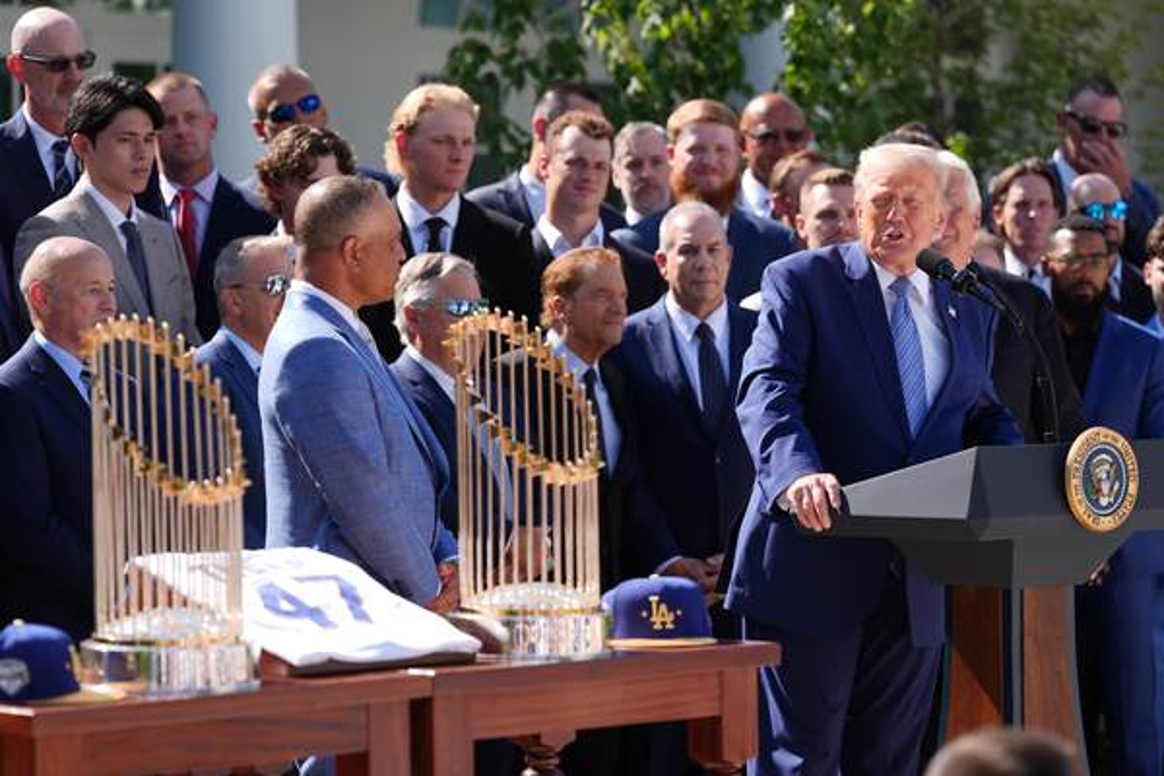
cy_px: 388
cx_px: 582
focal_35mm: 143
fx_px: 4623
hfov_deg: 14.3
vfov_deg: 9.6
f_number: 3.5
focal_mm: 143
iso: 125
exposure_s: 1/1250
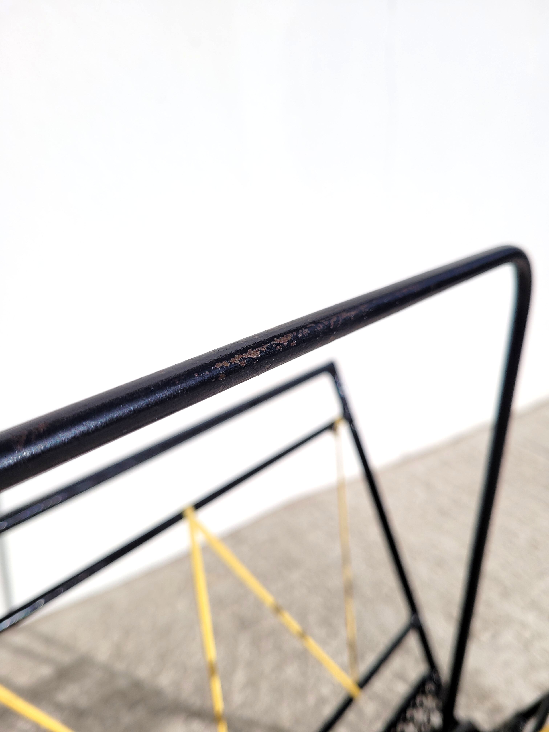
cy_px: 366
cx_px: 274
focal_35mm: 26
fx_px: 550
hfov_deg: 53.1
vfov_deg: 67.3
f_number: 1.8
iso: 40
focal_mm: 5.4
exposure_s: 1/6493
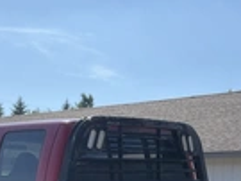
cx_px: 154
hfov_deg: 22.7
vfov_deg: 15.9
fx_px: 598
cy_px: 262
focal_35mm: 86
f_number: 1.8
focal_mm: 3
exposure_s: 1/1342
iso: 25
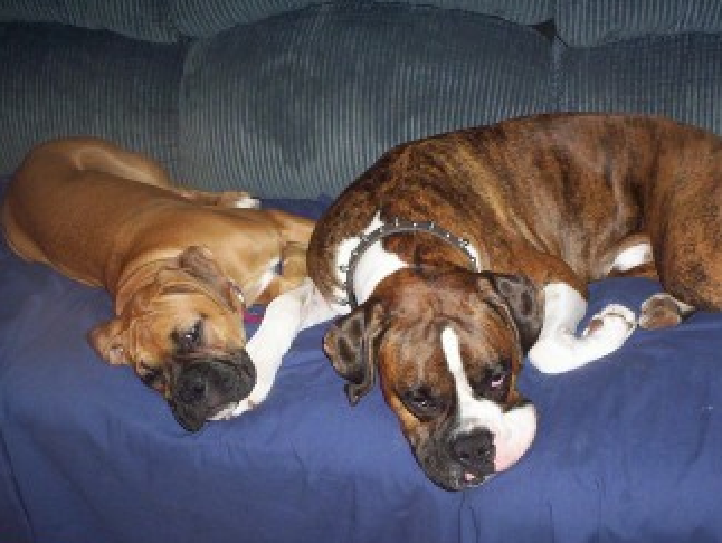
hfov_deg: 40.3
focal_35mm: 47
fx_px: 981
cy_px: 326
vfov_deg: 30.9
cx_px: 409
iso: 140
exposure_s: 1/60
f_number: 4.5
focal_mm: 4.99
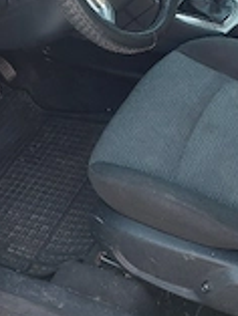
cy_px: -2
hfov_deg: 23.9
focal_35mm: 61
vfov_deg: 29.5
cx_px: 165
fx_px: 558
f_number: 1.8
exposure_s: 1/100
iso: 50
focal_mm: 5.23
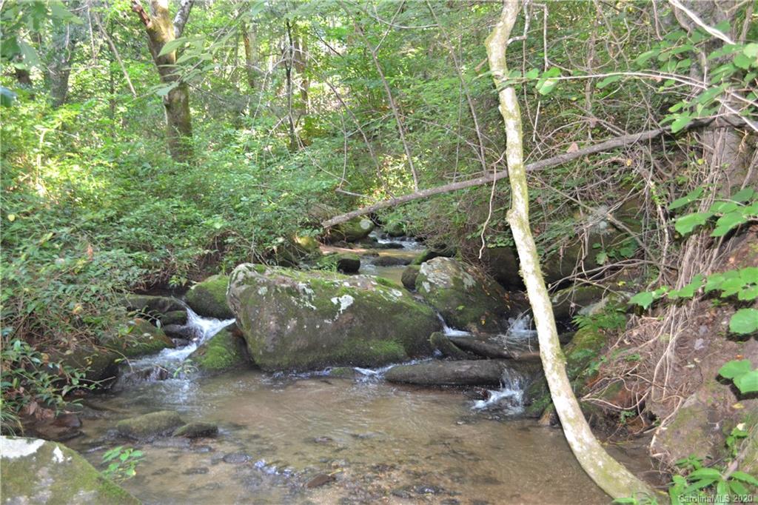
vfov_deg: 36.8
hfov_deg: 53.1
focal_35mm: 36
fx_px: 758
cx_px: 379
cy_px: 252
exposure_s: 1/60
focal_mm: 24
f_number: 4
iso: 1800
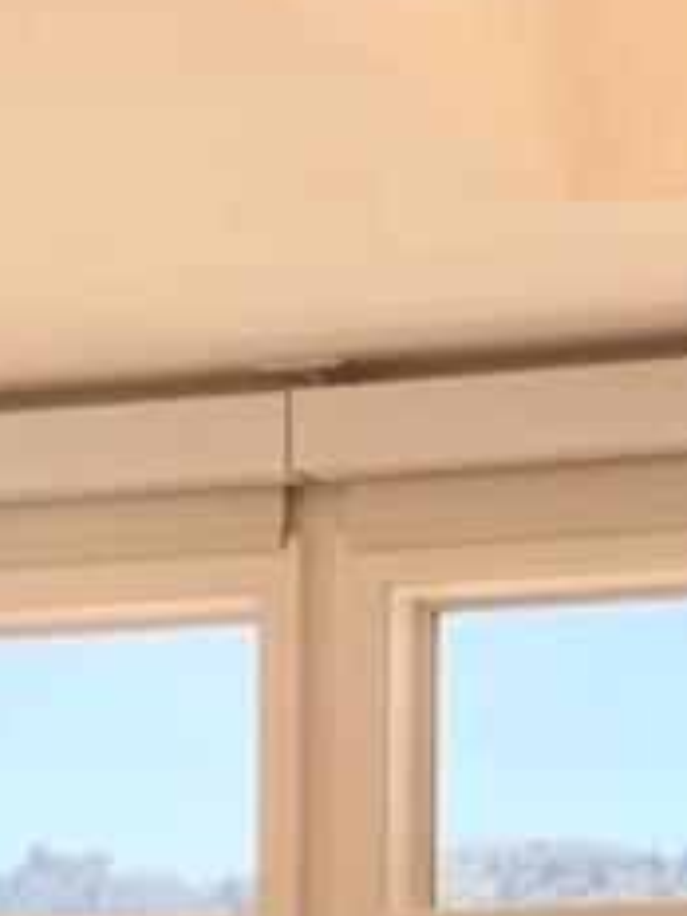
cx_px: 440
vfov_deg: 10.7
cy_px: 1899
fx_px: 4446
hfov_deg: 8.8
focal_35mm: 168
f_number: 1.8
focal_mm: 4.25
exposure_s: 1/388
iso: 25
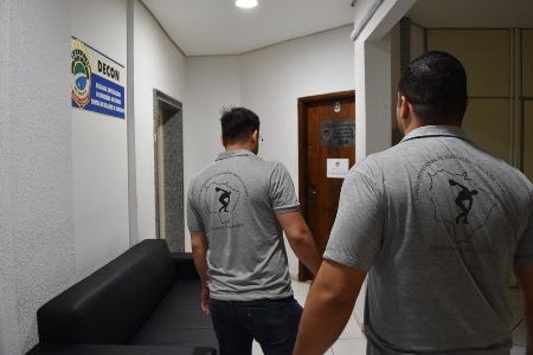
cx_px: 266
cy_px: 178
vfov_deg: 47.9
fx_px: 400
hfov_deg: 67.4
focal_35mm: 27
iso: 800
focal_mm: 18
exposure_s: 1/60
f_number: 4
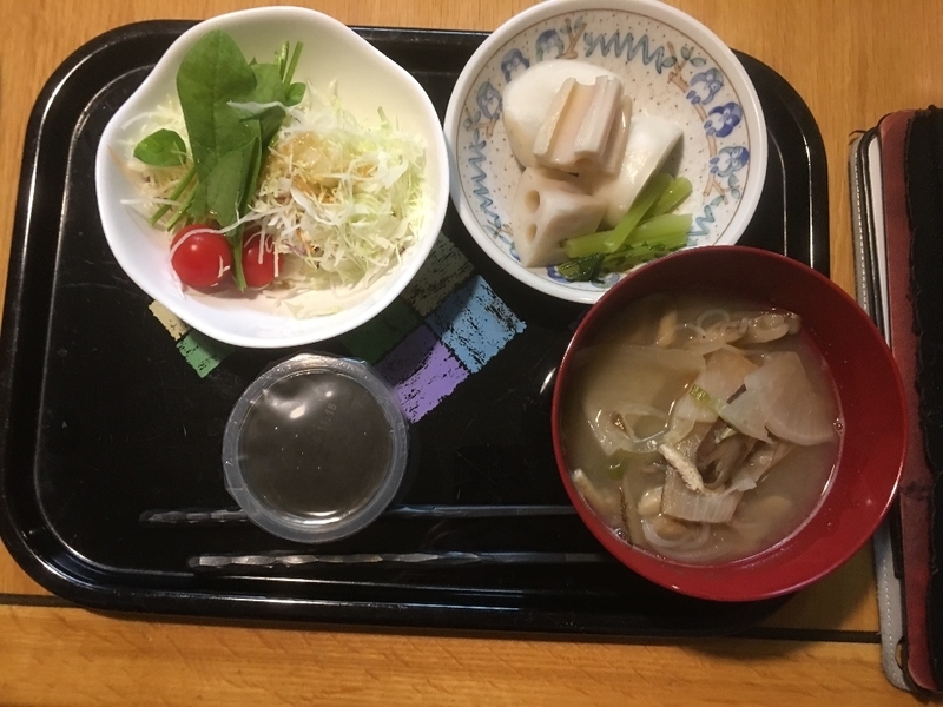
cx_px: 472
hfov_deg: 61.7
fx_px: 790
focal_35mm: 29
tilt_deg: -82.6
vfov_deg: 48.2
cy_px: 354
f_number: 2.2
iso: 80
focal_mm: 4.15
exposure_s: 1/10
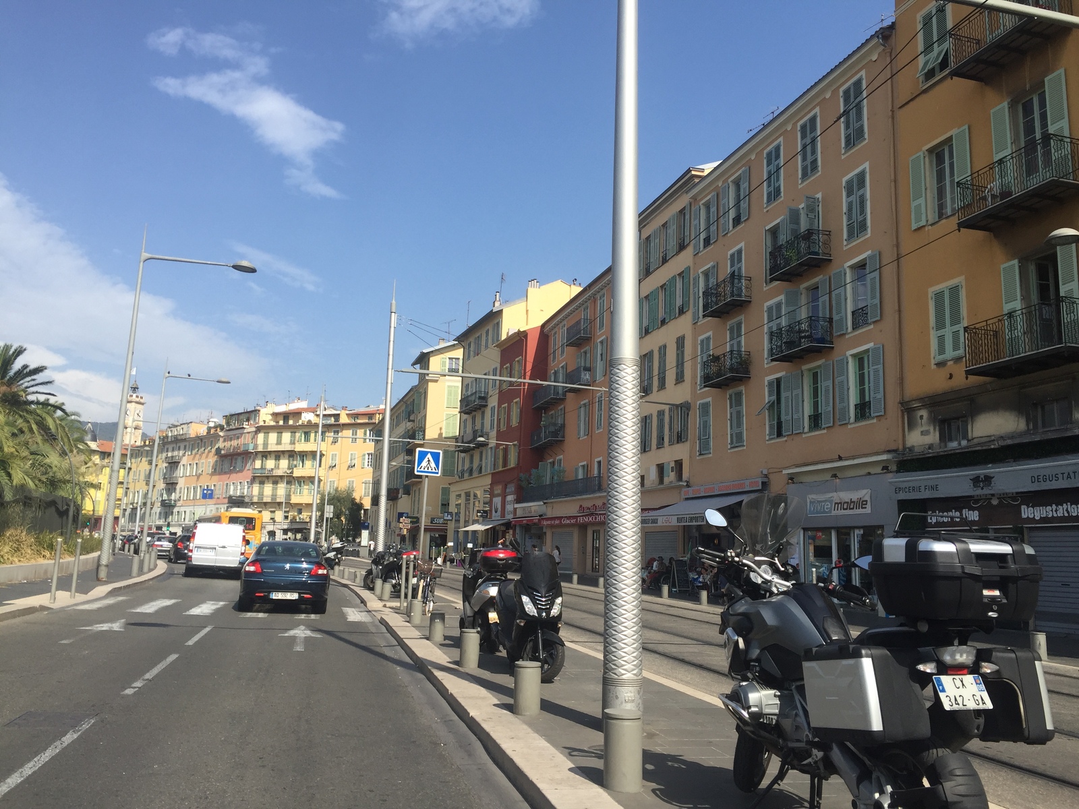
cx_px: 540
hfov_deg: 61.7
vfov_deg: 48.2
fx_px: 904
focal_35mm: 29
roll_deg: -1.9
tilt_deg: +7.9
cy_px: 404
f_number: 2.2
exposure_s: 1/1799
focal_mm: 4.15
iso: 32
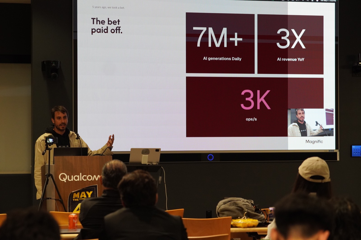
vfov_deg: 12.2
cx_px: 180
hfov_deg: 18.2
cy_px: 120
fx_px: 1128
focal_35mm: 112
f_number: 4
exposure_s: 1/160
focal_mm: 75
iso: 1250
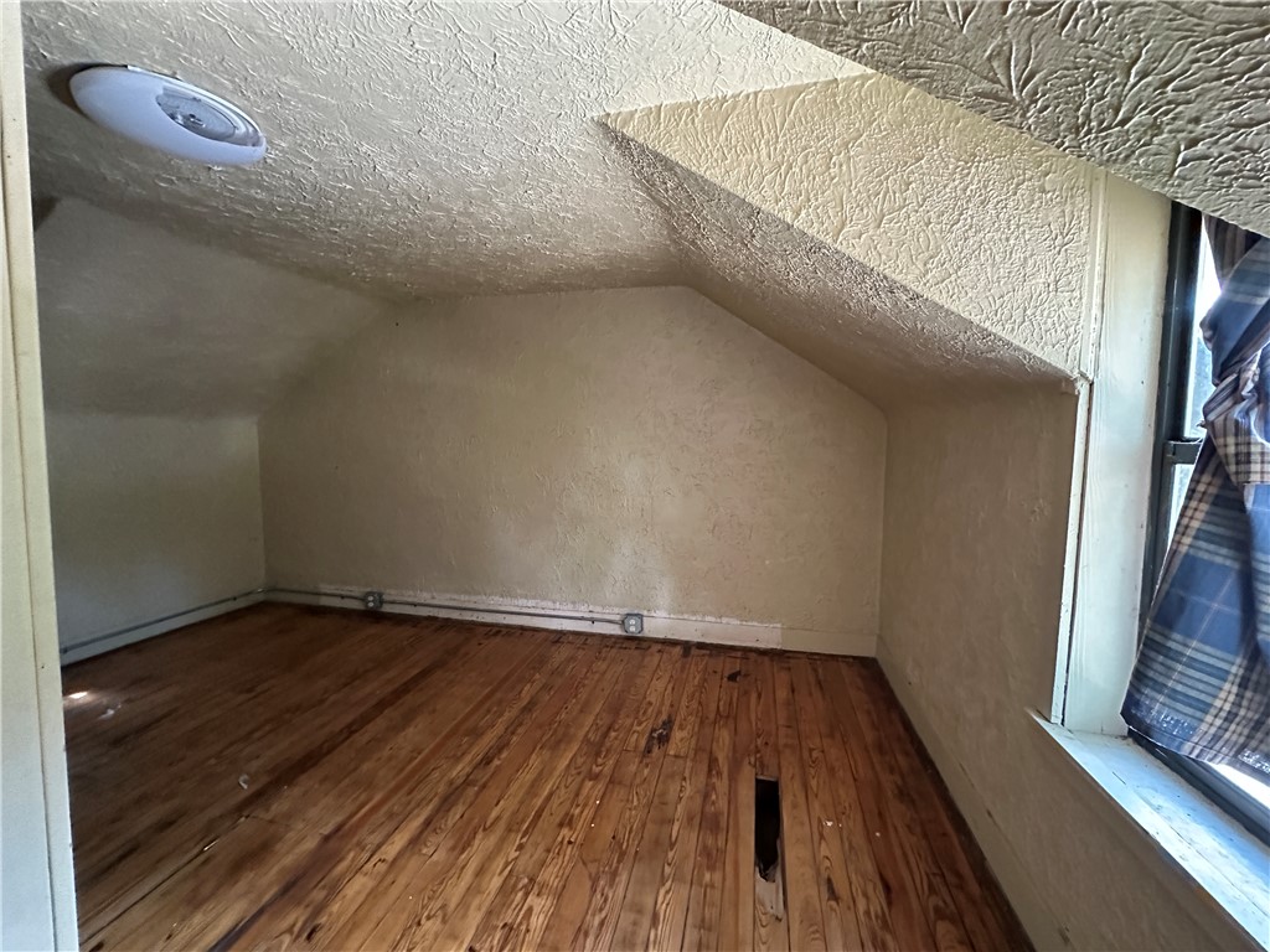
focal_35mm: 14
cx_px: 635
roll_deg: -0.2
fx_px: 514
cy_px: 476
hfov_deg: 102.1
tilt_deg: -2.1
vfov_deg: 85.7
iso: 1000
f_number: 2.2
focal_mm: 2.22
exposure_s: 1/60
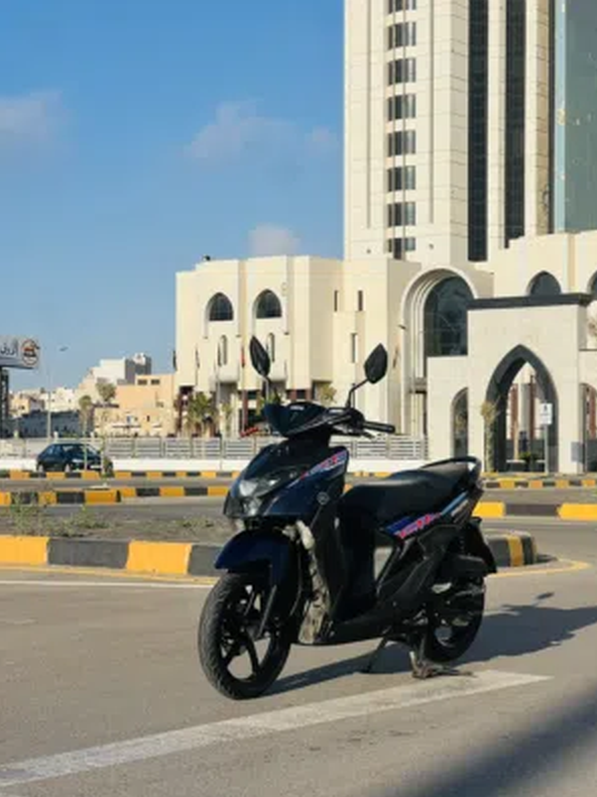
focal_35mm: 78
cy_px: 400
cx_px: 301
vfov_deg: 25.0
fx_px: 1795
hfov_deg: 18.9
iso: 32
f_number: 2.8
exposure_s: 1/1449
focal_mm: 9
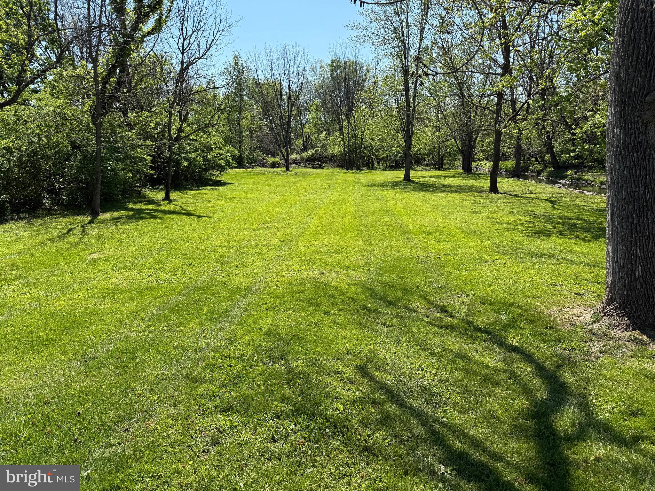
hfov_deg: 71.6
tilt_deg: -10.9
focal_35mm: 24
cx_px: 328
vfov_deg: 56.8
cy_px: 246
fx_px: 454
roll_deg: +0.8
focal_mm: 6.76
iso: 80
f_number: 1.78
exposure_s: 1/2703
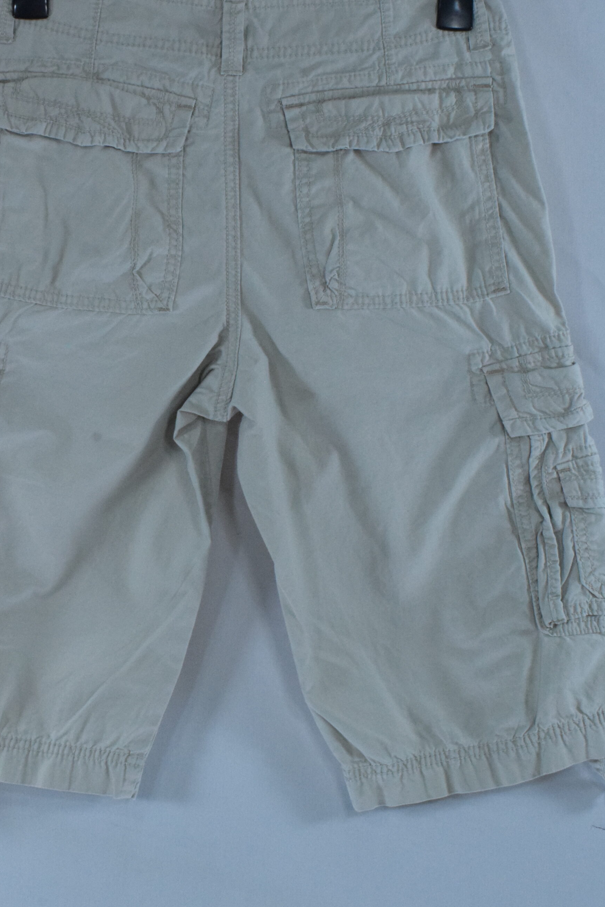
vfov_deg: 32.9
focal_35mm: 60
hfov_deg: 22.6
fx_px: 1511
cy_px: 254
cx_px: 217
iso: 3200
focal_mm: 26
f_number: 22
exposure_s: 1/160
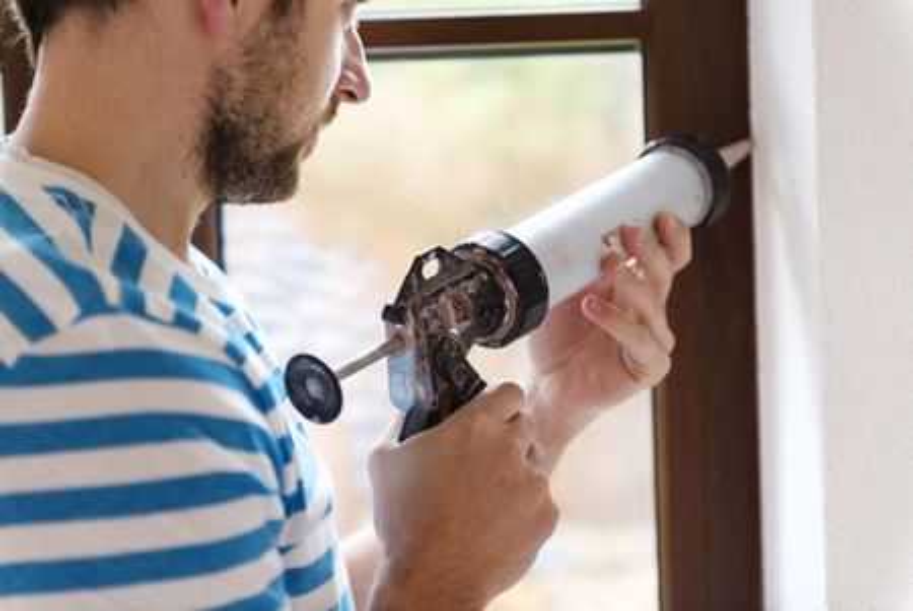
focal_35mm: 70
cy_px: 306
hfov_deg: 28.8
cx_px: 456
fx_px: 1777
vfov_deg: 19.5
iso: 800
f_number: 2.8
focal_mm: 70
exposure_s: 1/60
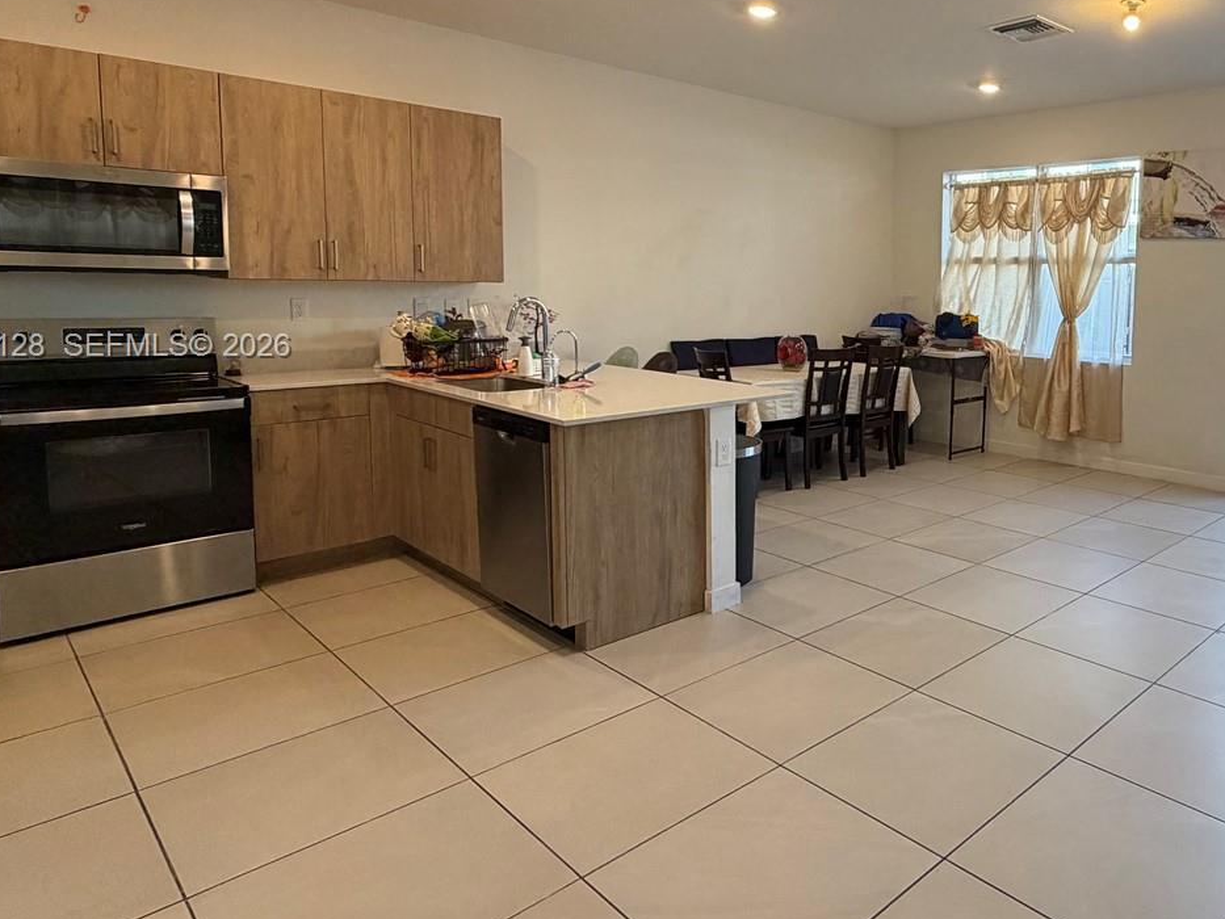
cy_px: 348
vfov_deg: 56.2
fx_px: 849
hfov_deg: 66.7
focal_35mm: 24
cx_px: 932
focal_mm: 2.22
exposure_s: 1/120
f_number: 2.2
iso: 200
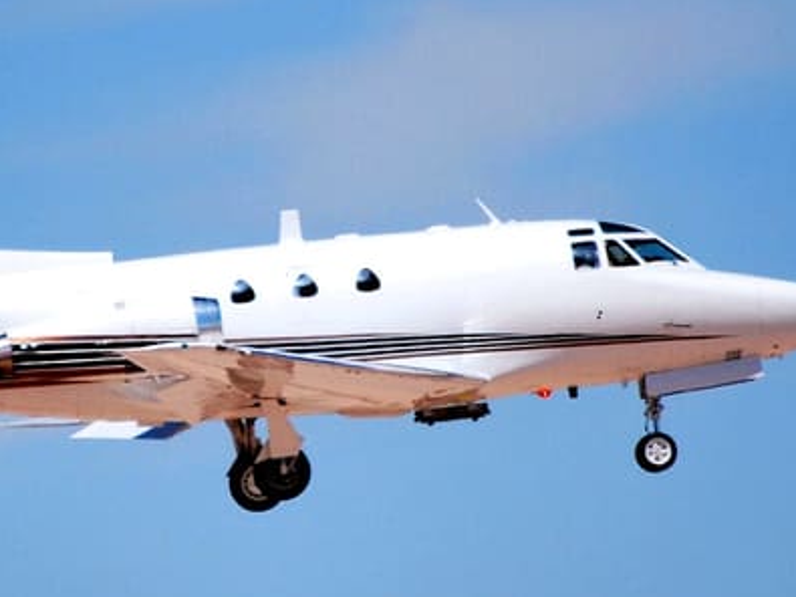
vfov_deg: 3.2
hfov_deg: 4.2
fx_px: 10758
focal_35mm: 468
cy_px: 281
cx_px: 254
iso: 200
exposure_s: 1/1600
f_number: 5.6
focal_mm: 200
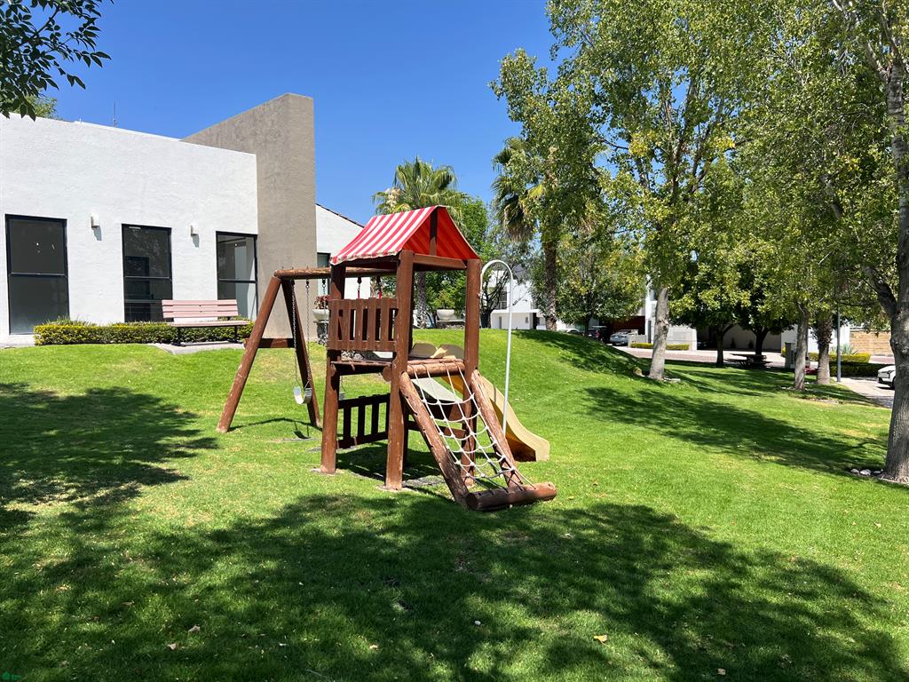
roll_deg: +0.3
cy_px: 341
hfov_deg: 67.3
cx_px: 454
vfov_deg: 53.1
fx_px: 683
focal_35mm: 26
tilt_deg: -3.1
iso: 50
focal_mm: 5.7
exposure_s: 1/3077
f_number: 1.5
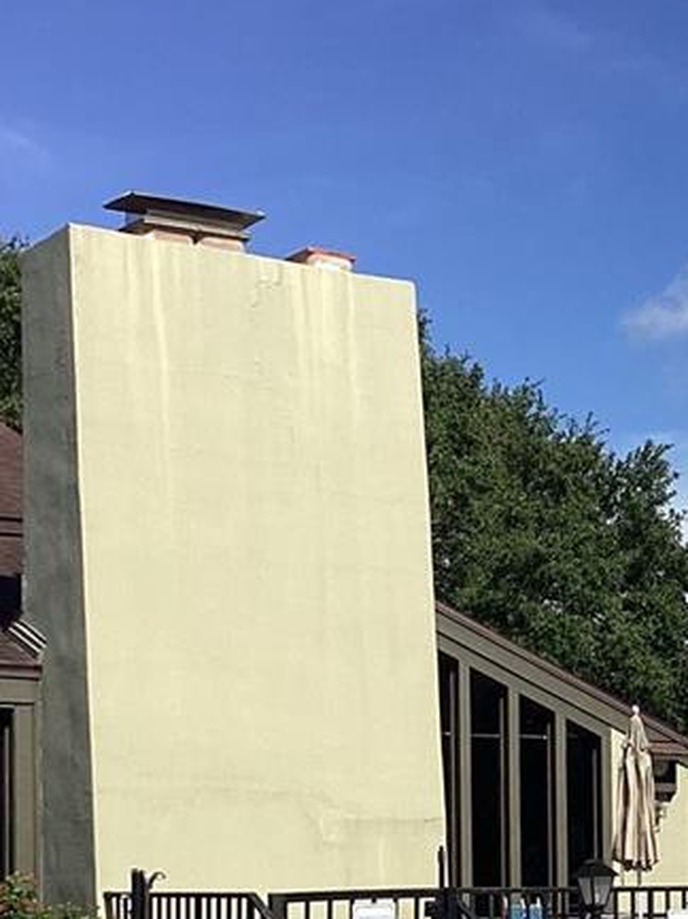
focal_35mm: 86
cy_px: 800
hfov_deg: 16.7
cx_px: 701
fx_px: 2282
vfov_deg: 22.3
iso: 25
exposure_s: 1/2146
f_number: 2.4
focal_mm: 3.3
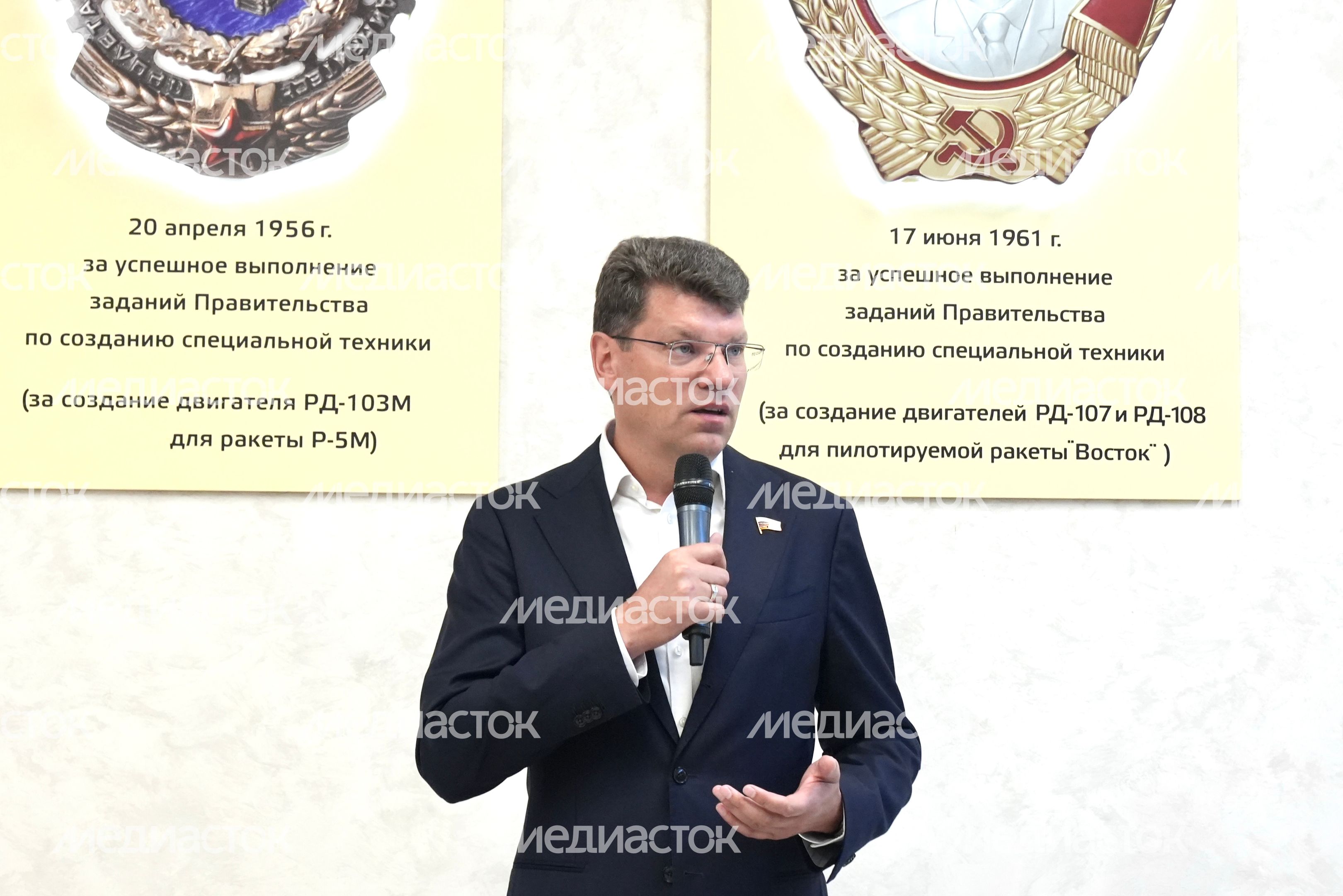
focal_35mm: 72
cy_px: 448
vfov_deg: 18.9
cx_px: 672
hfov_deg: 28.1
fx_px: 2686
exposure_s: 1/160
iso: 3200
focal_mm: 48
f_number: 5.6
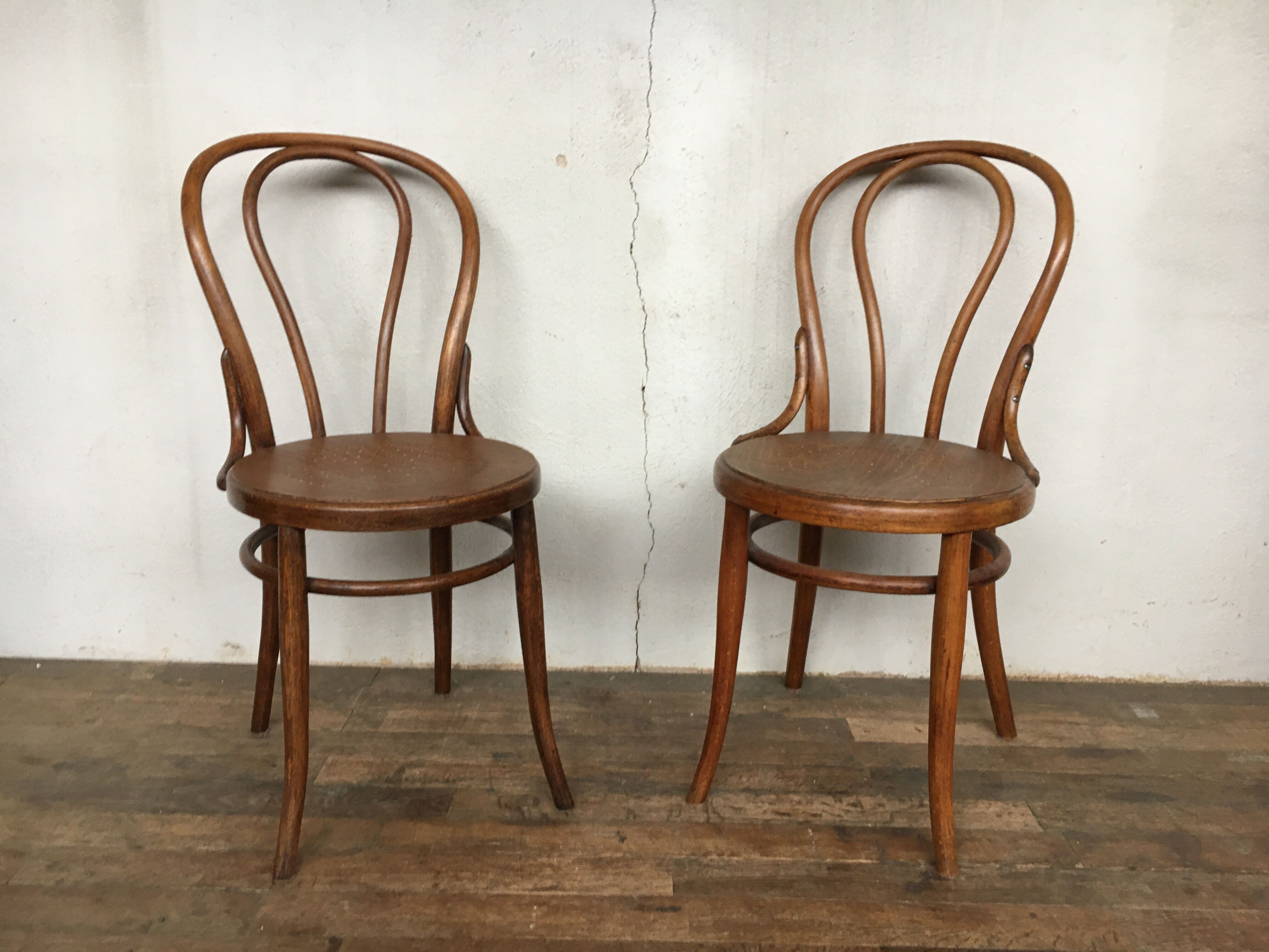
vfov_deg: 48.2
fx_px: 1063
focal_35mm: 29
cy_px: 476
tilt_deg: -15.0
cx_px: 634
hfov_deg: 61.7
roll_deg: -1.4
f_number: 2.2
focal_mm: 4.15
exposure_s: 1/33
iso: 100
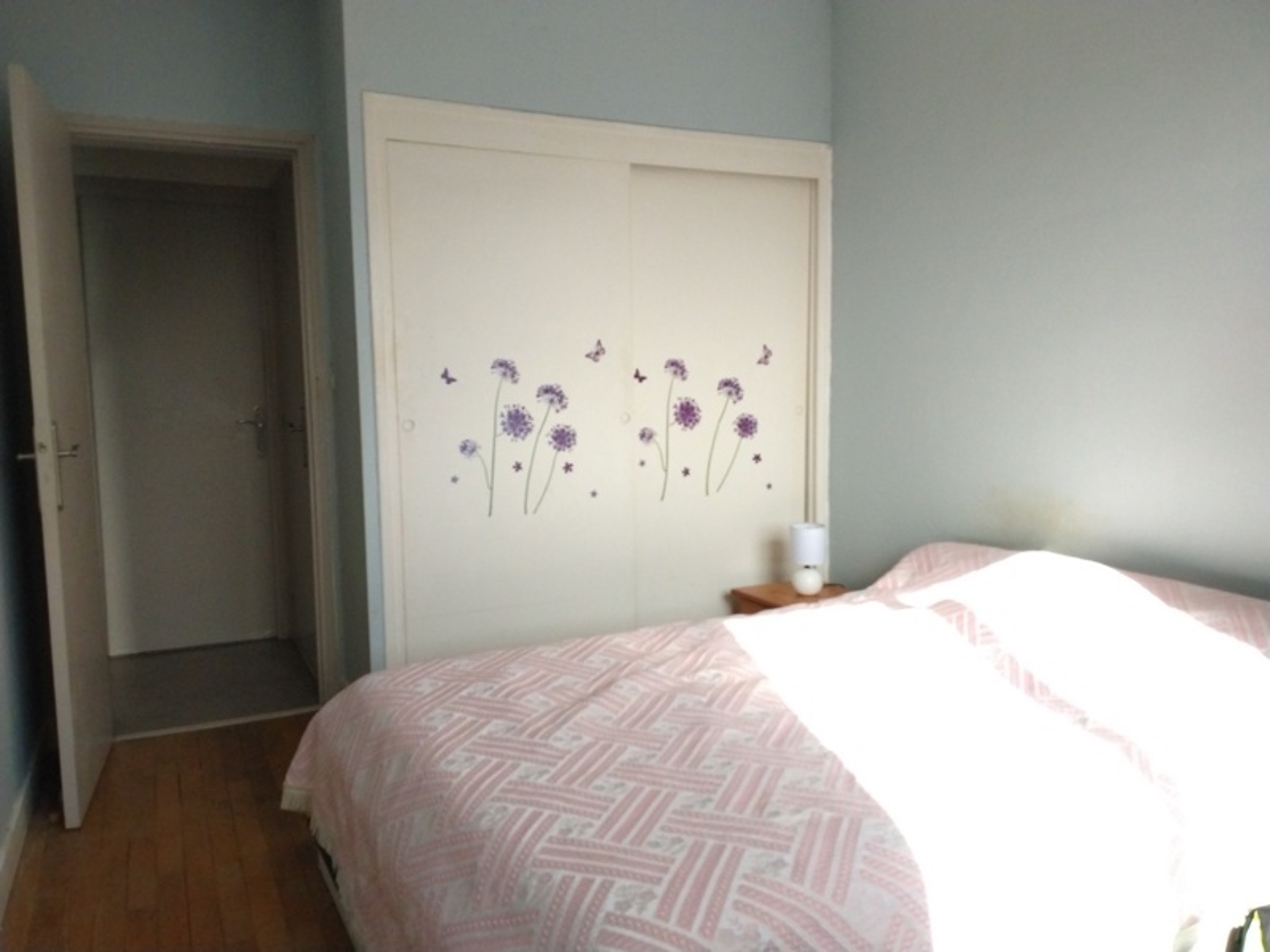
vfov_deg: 51.4
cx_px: 635
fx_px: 991
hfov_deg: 65.3
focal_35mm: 27
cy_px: 476
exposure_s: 1/2000
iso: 1250
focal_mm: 4.05
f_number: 1.8
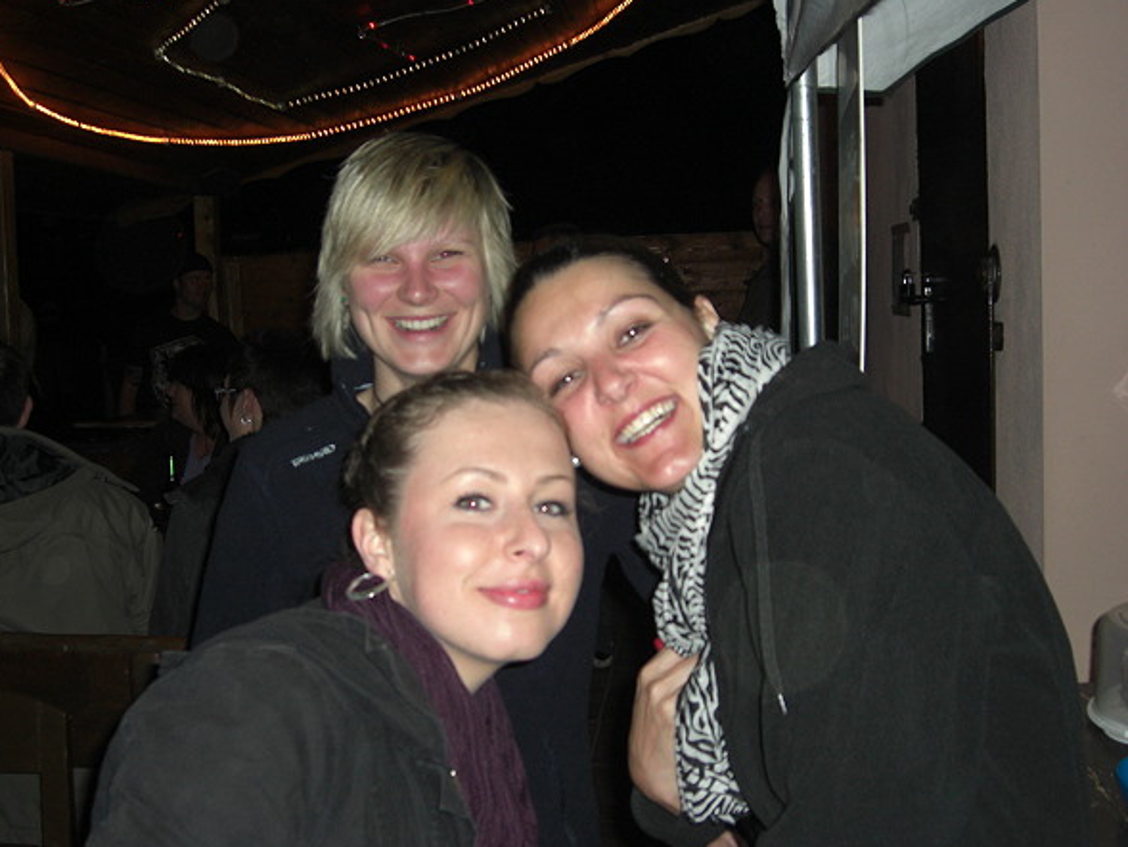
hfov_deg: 40.4
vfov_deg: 30.9
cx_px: 563
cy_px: 427
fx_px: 1532
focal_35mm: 47
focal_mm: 9.5
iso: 200
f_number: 3.1
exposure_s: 1/60
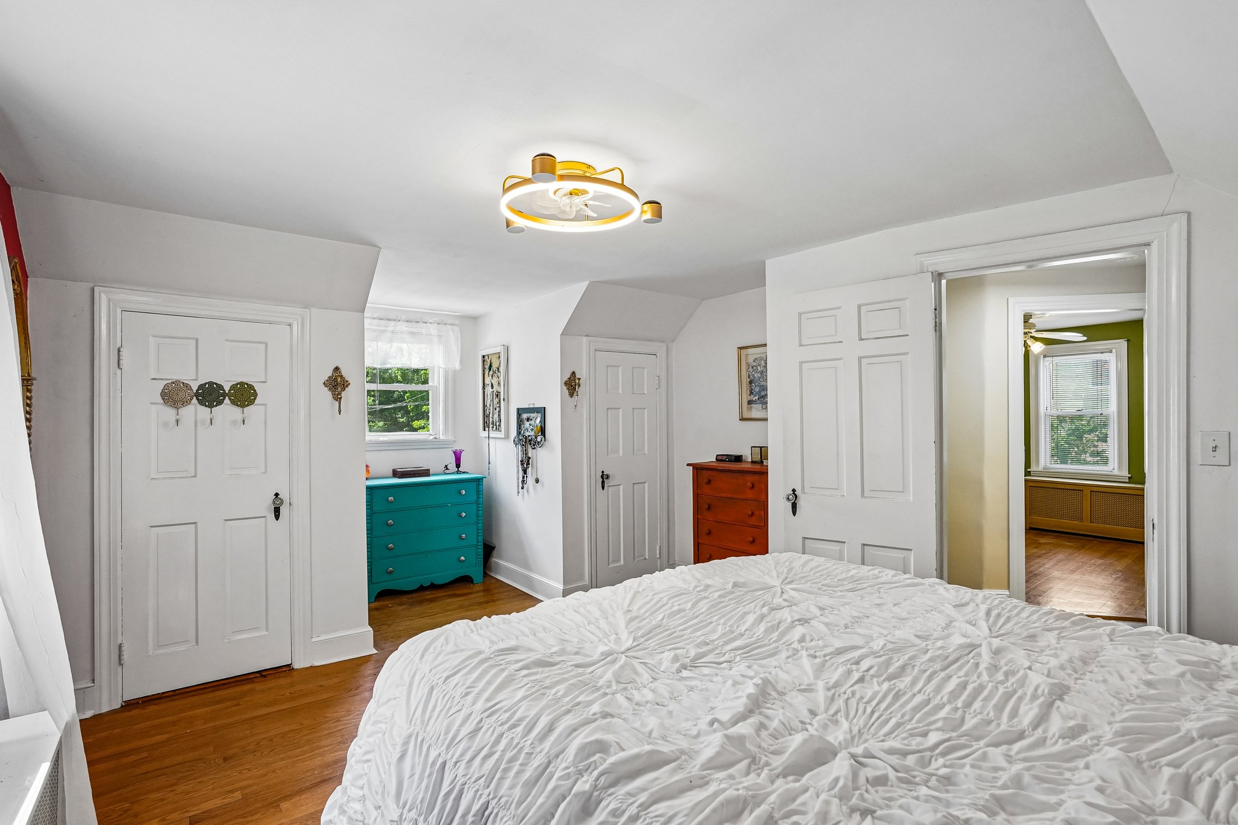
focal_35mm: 16
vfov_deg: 73.7
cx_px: 619
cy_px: 412
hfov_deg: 96.7
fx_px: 550
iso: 640
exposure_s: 1/30
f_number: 8
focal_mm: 16
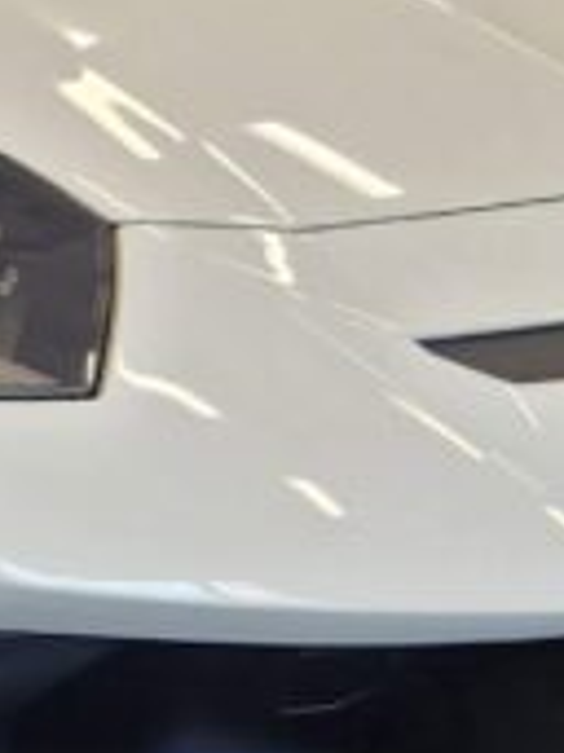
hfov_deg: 9.2
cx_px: -934
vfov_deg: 14.3
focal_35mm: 138
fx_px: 3002
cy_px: 299
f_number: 1.8
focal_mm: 5.4
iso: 100
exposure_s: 1/180
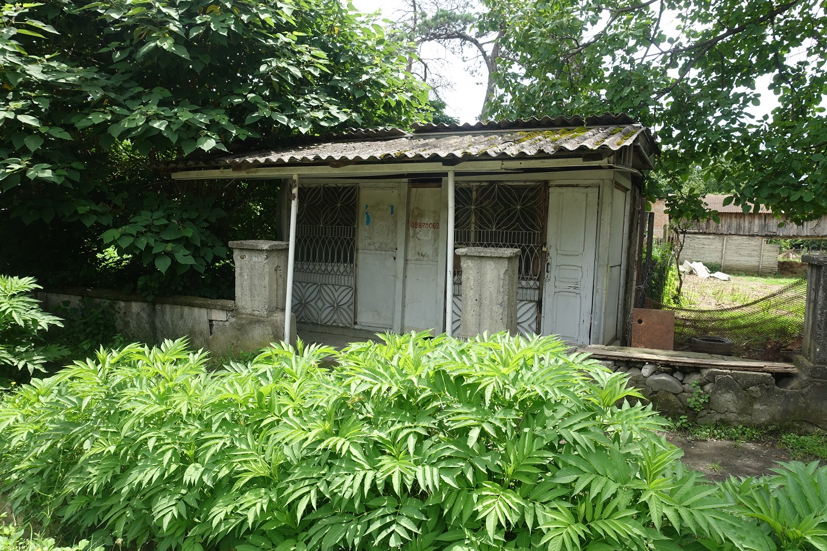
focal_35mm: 24
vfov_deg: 53.1
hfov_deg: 73.7
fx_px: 551
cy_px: 276
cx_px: 414
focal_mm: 8.8
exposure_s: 1/200
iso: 125
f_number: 5.6
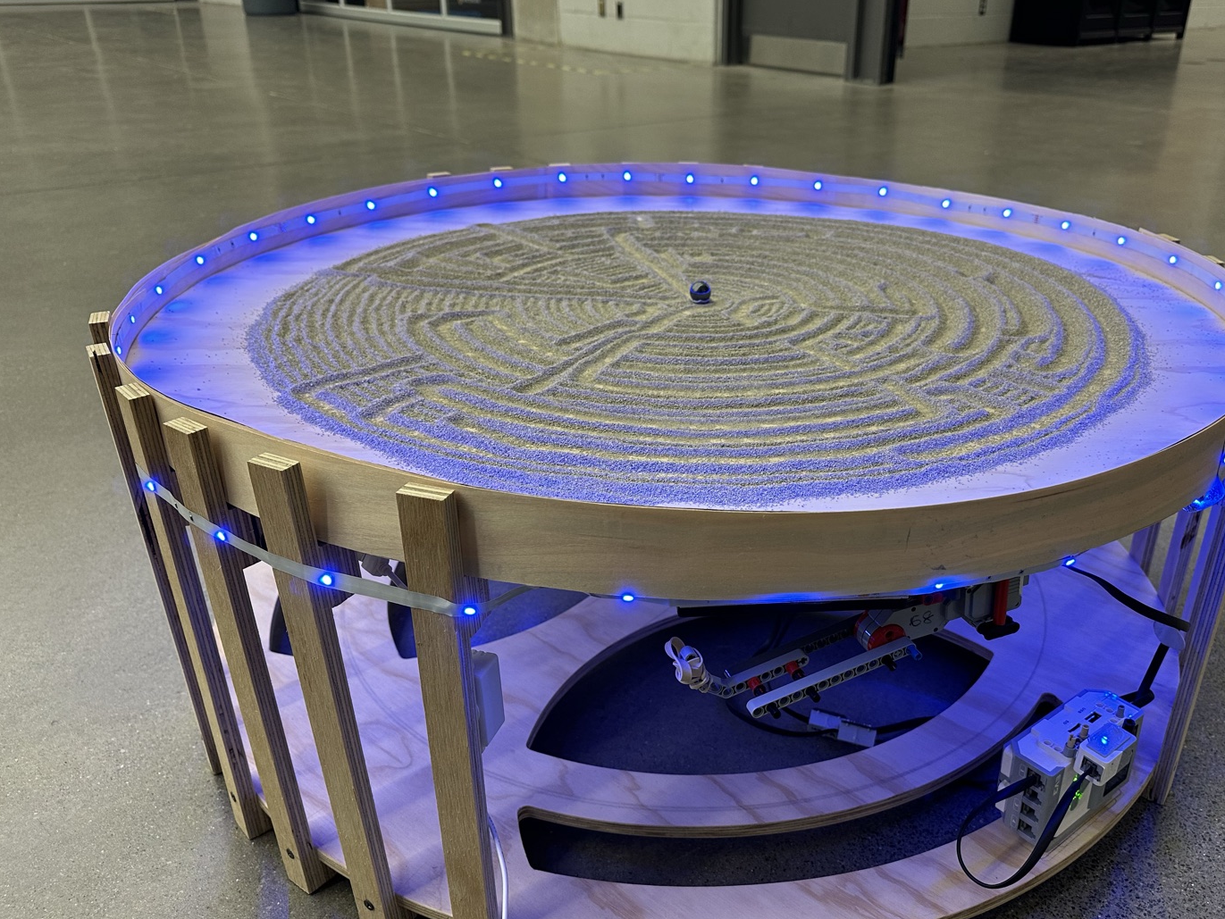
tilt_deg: -27.8
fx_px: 991
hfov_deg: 63.1
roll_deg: -1.5
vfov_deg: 49.7
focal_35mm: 28
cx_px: 710
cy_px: 484
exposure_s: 1/60
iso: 160
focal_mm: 6.86
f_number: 1.78
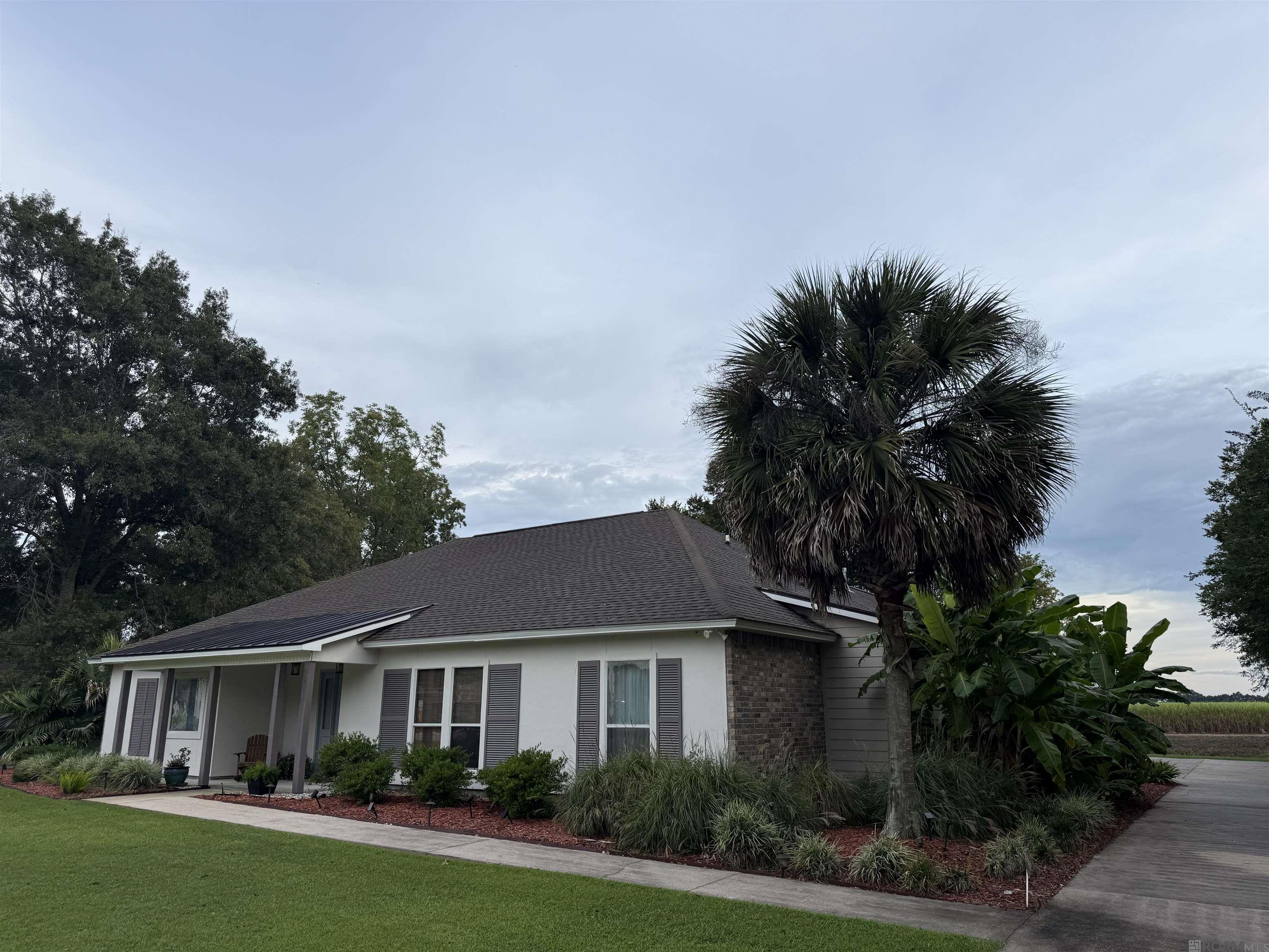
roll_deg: -1.2
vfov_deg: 56.8
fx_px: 880
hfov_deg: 71.6
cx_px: 634
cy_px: 476
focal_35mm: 24
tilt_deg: +13.9
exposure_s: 1/1139
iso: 80
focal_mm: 6.76
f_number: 1.78
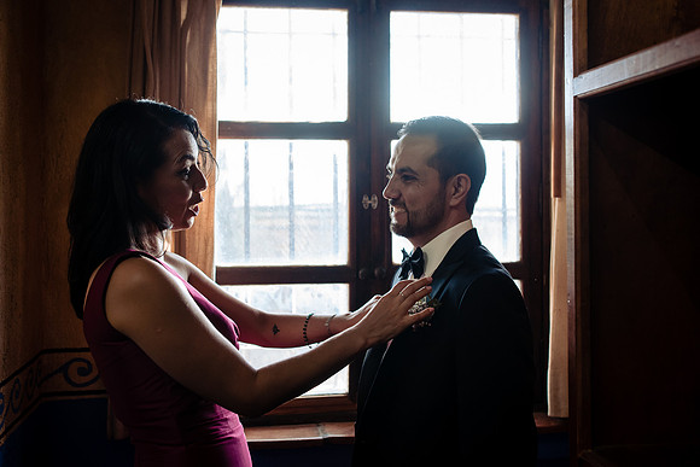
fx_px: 783
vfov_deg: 33.2
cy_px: 205
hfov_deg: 48.2
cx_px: 326
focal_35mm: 40
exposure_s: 1/100
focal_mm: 35
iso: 800
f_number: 3.5
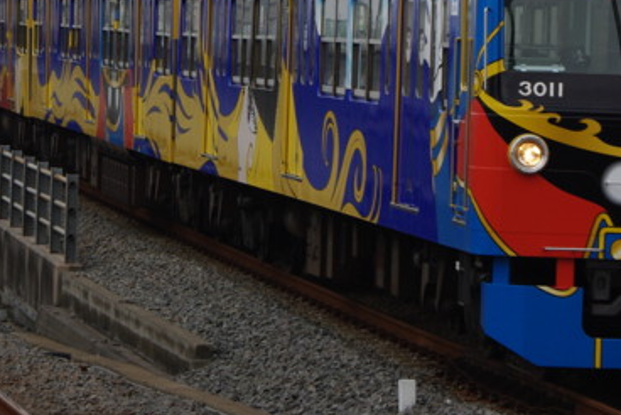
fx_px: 4506
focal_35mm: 261
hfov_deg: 7.9
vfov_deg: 5.3
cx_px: 316
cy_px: 49
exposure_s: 1/250
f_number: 11
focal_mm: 80
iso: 200
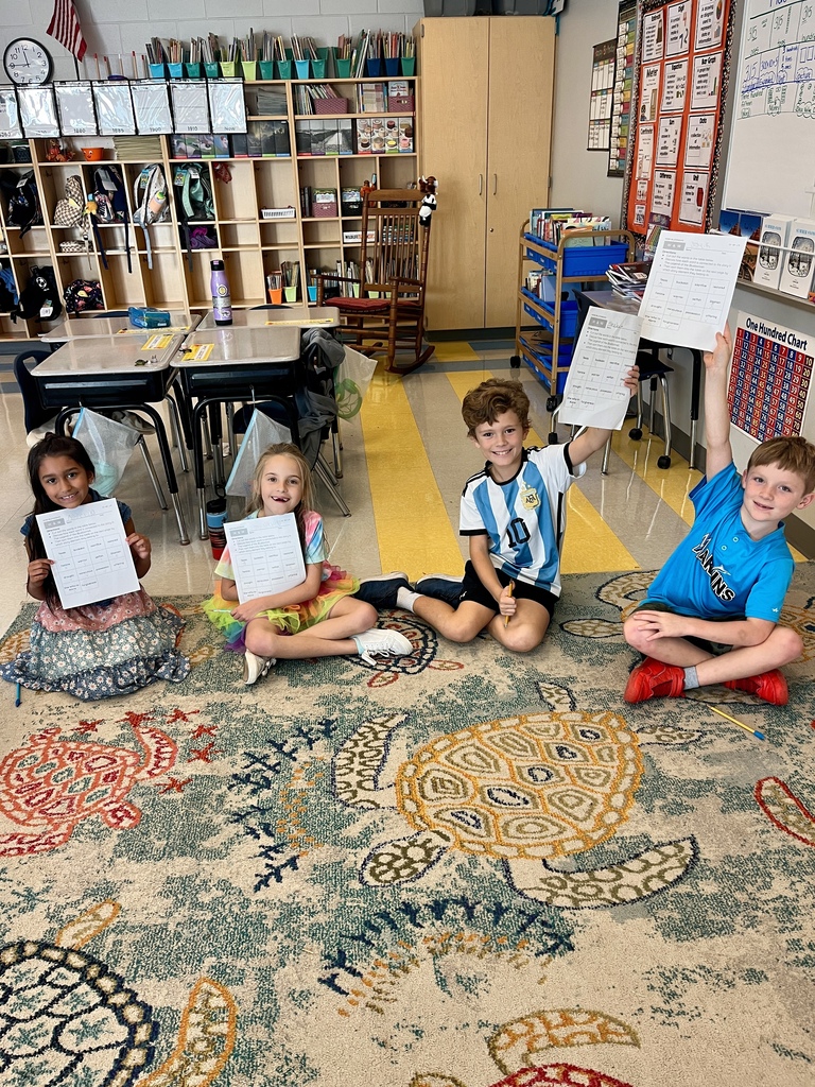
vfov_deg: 67.3
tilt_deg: -25.4
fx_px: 816
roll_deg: +3.4
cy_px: 544
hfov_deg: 53.1
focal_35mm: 26
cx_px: 408
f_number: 1.6
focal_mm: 5.1
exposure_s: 1/60
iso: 80
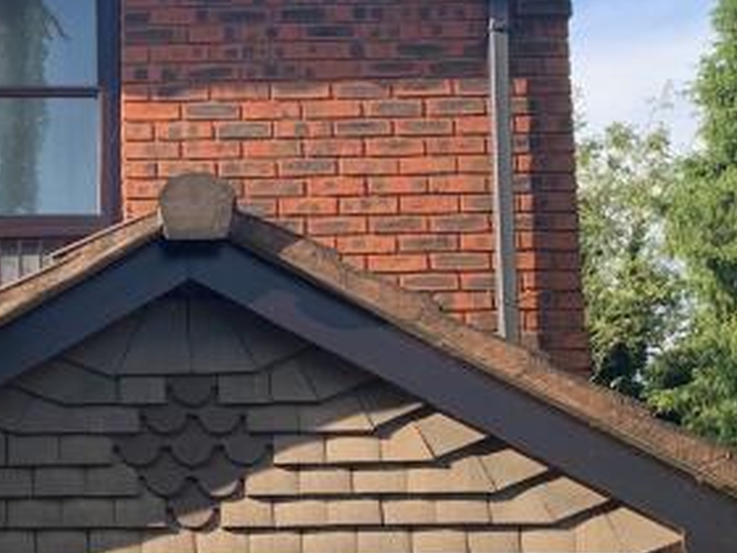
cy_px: 585
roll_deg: -0.8
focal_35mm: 95
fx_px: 2023
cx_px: -42
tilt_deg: +11.7
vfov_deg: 15.2
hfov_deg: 19.9
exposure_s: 1/419
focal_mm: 4.25
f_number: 1.8
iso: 25
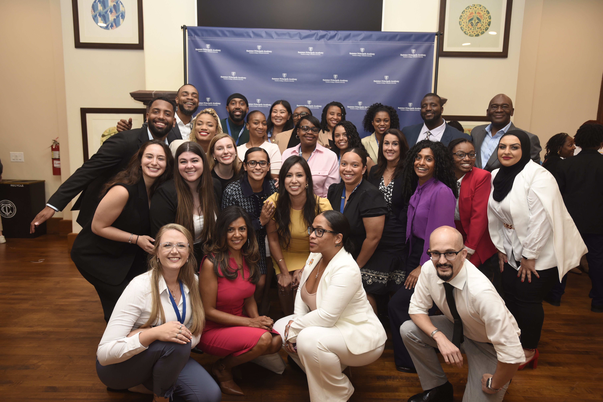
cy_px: 201
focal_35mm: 25
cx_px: 302
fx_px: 419
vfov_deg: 51.3
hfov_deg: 71.5
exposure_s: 1/125
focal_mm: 25
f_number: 5
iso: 800
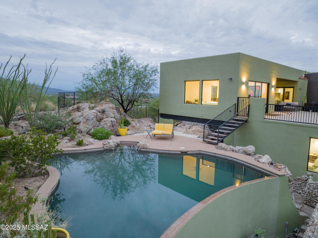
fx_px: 220
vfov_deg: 56.8
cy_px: 119
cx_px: 159
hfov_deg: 71.6
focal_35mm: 24
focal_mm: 12.29
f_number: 2.8
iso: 400
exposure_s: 1/10
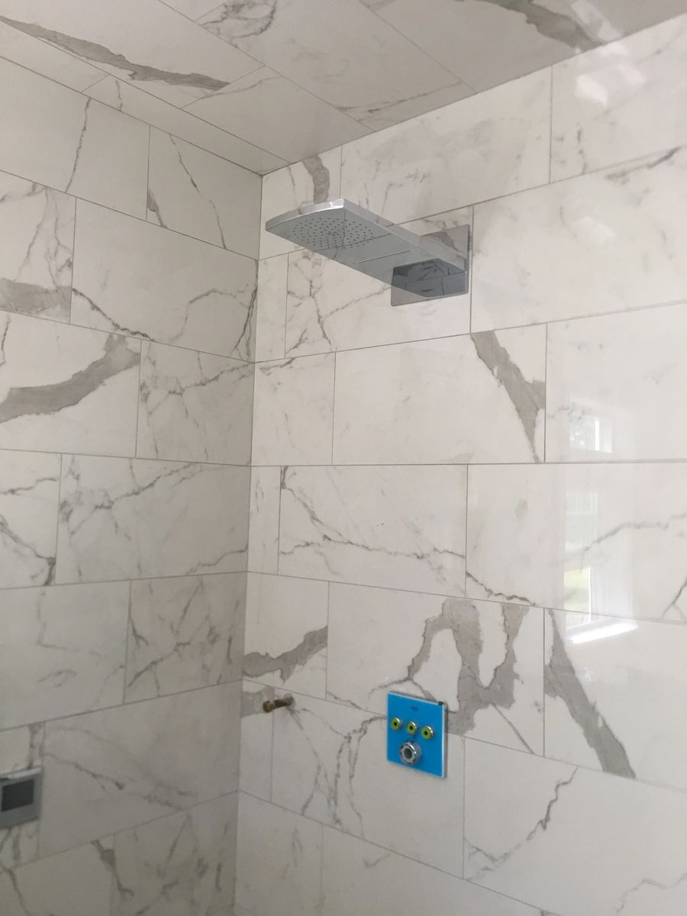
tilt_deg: +5.0
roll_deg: -1.4
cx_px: 344
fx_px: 767
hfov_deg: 48.2
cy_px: 458
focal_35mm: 29
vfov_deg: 61.7
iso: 32
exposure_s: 1/40
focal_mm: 4.15
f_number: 2.2
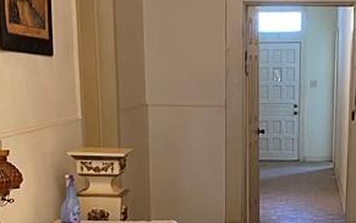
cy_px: 295
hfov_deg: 21.3
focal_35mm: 97
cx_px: 241
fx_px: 941
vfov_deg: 13.0
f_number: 1.8
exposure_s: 1/60
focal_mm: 4.25
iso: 250
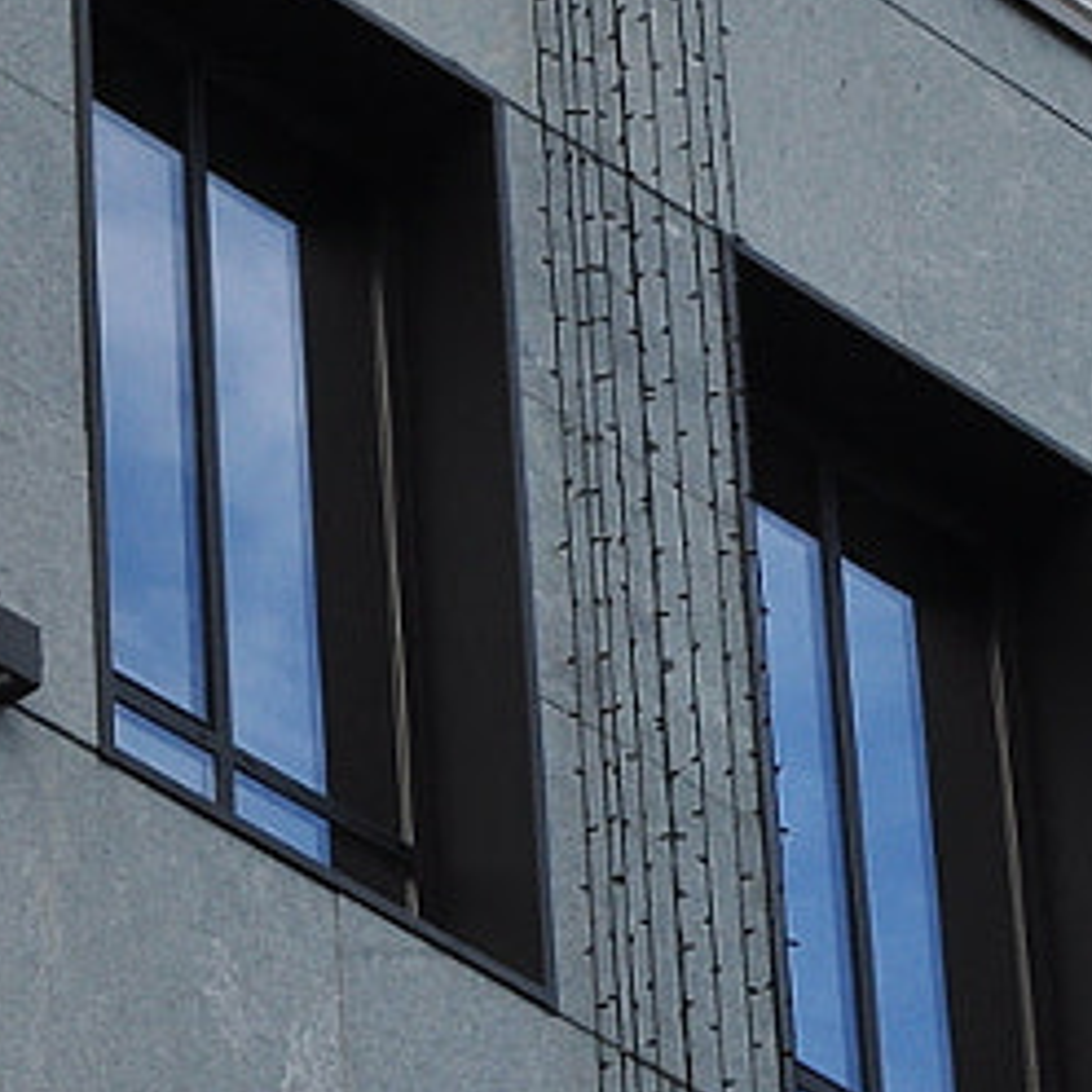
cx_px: 916
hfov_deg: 5.1
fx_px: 12313
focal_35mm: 345
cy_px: 764
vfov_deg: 5.1
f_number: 9
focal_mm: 42
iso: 200
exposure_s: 1/125
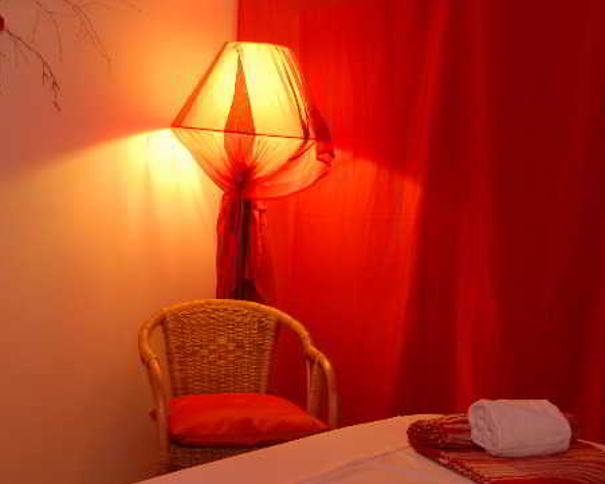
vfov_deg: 25.4
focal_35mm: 60
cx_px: 192
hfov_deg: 31.2
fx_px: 1075
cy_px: 261
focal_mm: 24
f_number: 6.3
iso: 320
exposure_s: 1.6
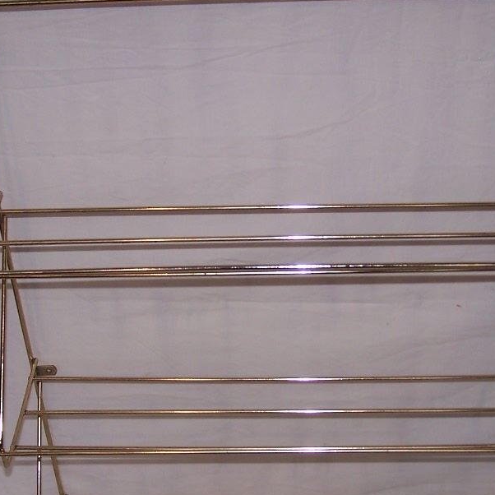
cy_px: 289
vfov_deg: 25.7
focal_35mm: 67
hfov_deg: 25.7
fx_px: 1084
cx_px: 274
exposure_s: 1/60
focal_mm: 6.3
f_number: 2.8
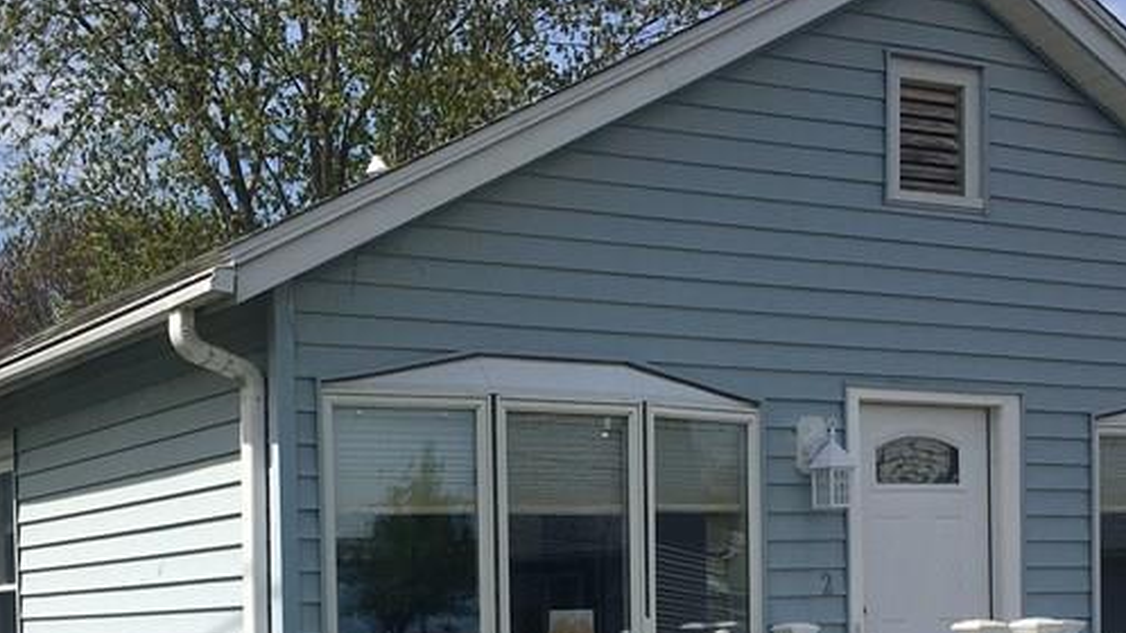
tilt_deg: -3.6
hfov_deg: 32.3
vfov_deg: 17.7
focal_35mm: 65
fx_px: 1940
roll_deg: +1.5
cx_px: 484
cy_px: 739
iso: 25
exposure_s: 1/2481
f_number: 2.2
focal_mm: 4.15
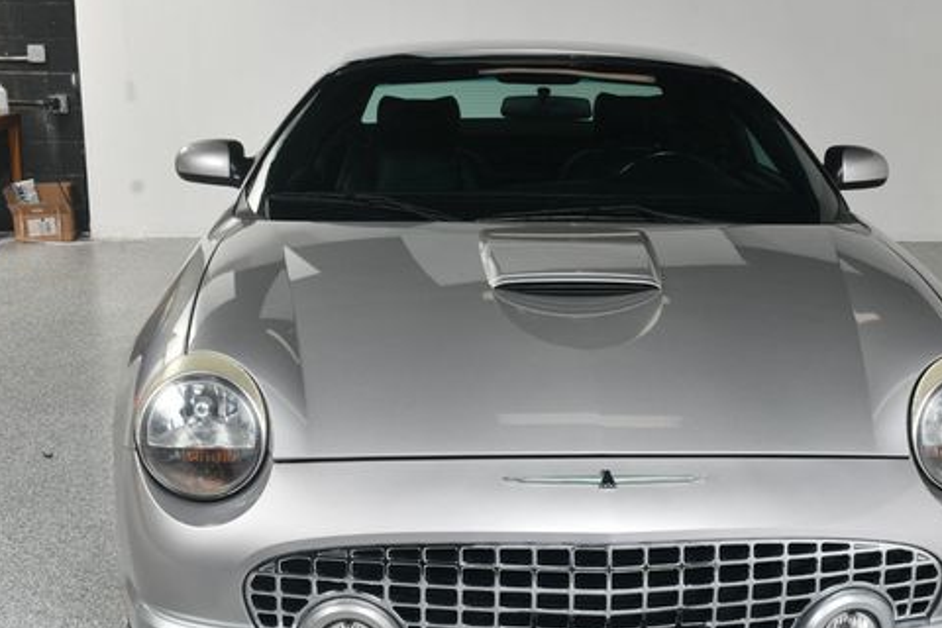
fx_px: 1361
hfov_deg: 38.0
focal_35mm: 52
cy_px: 377
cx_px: 573
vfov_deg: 25.9
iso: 100
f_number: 11
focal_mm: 26
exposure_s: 1/160
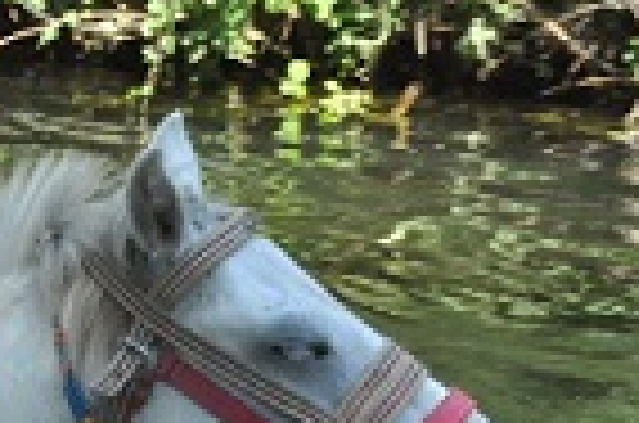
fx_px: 3825
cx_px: -230
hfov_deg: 9.4
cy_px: 58
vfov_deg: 6.3
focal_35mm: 216
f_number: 22
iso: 2500
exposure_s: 1/160
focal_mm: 34
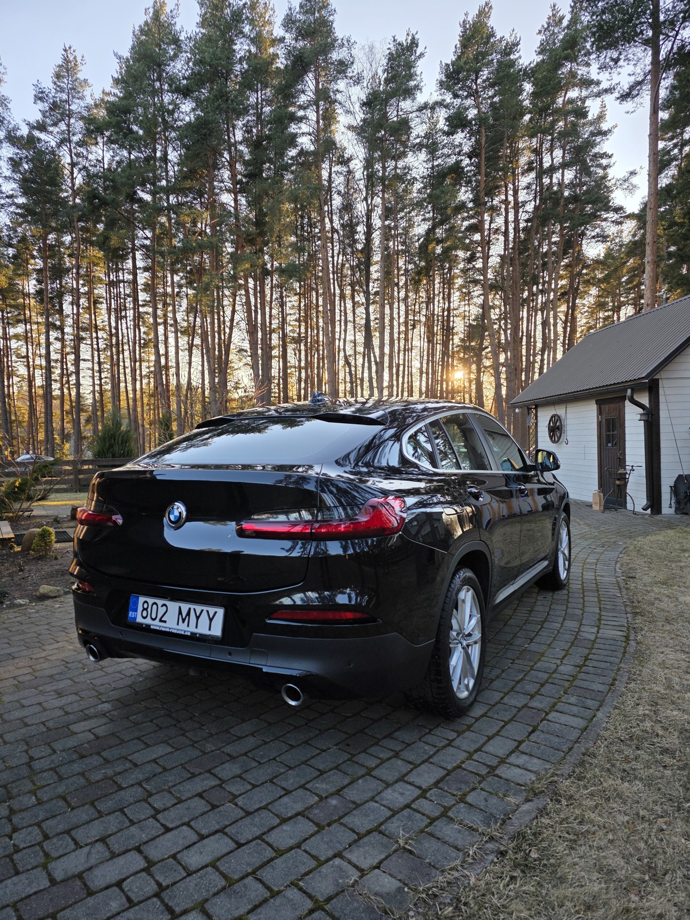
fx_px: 611
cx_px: 345
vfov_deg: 73.9
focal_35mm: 23
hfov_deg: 58.9
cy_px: 460
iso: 25
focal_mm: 6.3
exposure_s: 1/180
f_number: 1.7
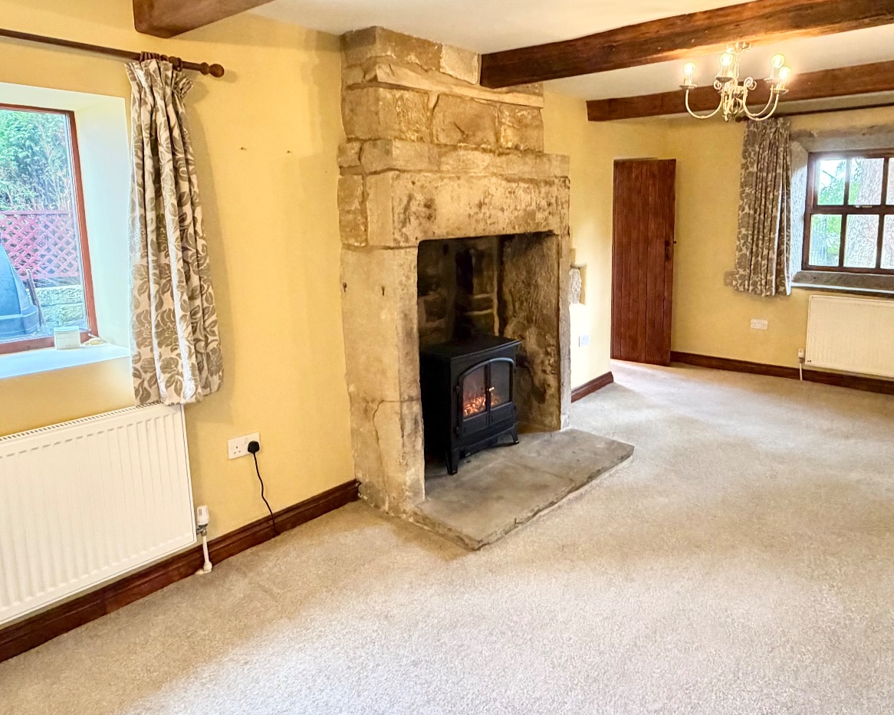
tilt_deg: -7.5
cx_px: 499
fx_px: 635
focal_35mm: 24
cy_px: 291
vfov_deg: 58.4
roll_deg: +0.8
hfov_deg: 70.0
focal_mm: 2.22
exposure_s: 1/50
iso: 320
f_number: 2.2
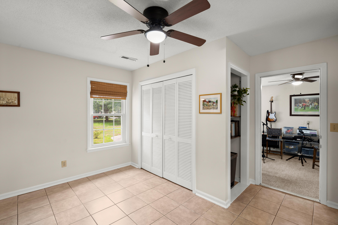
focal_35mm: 16
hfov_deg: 96.7
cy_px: 112
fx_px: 150
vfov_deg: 73.7
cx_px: 169
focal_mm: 16
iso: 320
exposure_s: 1/2
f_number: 8
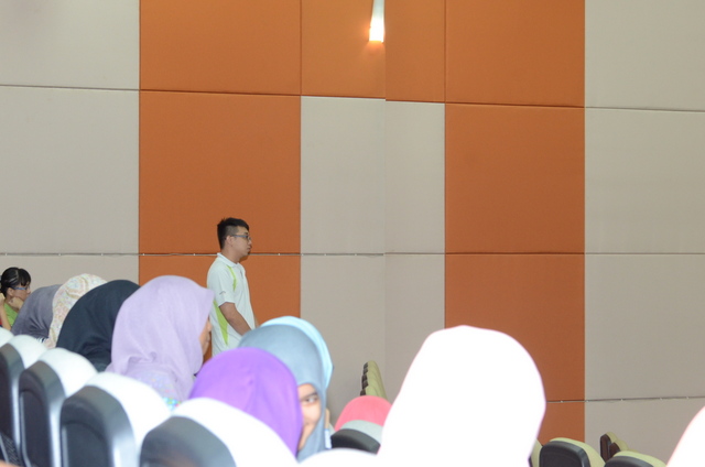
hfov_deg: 24.7
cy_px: 234
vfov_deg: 16.5
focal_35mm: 82
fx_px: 1612
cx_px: 352
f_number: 5.6
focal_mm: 55
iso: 1600
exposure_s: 1/50
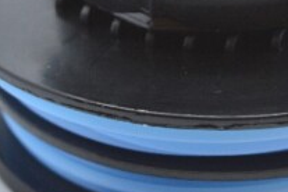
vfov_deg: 5.5
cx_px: 210
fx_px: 2000
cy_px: 12
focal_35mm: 250
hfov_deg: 8.2
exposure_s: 1/50
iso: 400
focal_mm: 48
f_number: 5.3
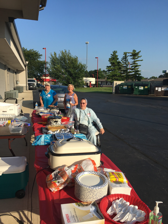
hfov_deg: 48.2
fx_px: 188
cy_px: 112
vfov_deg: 61.7
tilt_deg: -9.5
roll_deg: -1.5
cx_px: 84
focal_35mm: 29
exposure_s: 1/1374
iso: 25
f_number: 2.2
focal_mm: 4.15
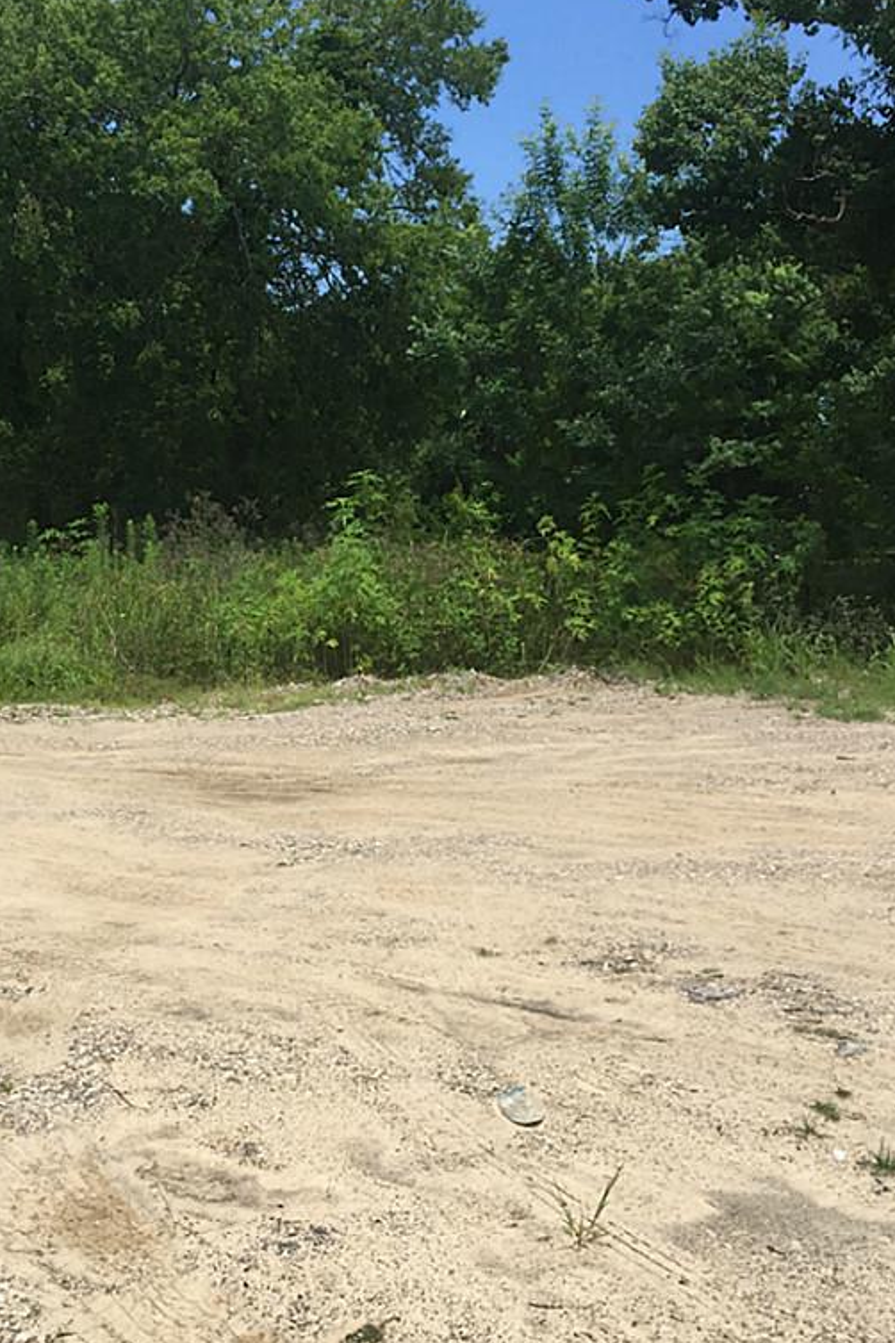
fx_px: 1529
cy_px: 665
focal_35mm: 41
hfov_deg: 32.5
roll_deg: -0.3
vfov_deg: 47.4
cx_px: 353
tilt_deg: -4.4
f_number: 2.2
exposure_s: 1/1582
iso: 32
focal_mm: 4.15
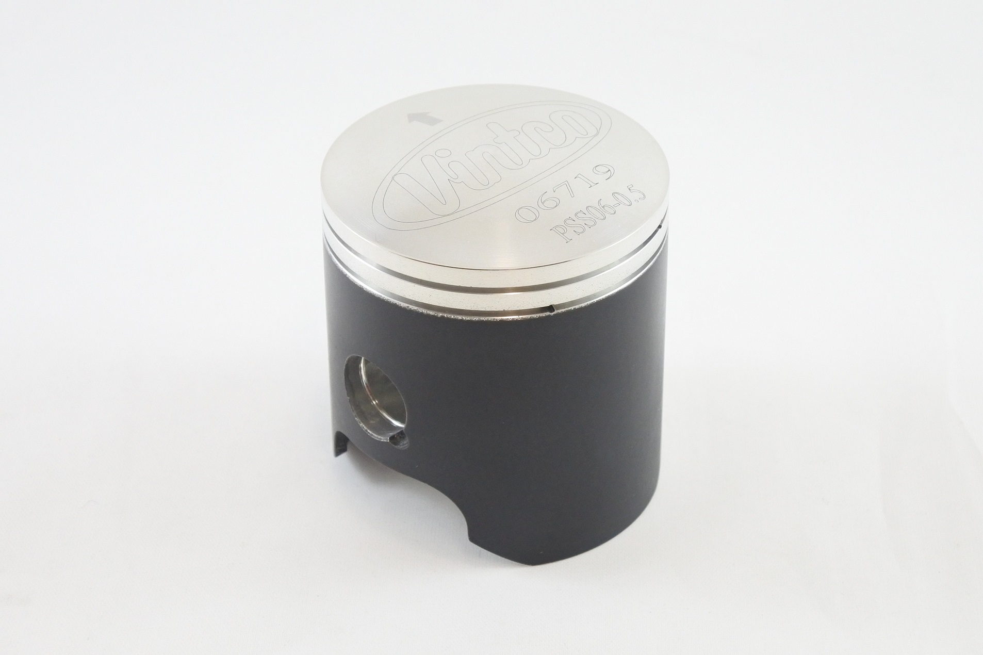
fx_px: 1747
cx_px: 492
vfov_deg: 21.2
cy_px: 328
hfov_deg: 31.4
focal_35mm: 64
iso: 720
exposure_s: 1/125
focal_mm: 24
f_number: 5
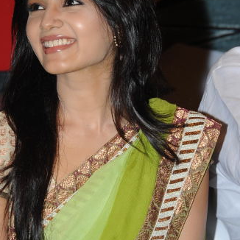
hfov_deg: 5.5
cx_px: 95
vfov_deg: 5.5
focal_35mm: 320
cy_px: 148
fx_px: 2510
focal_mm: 120
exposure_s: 1/125
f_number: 7.1
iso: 320
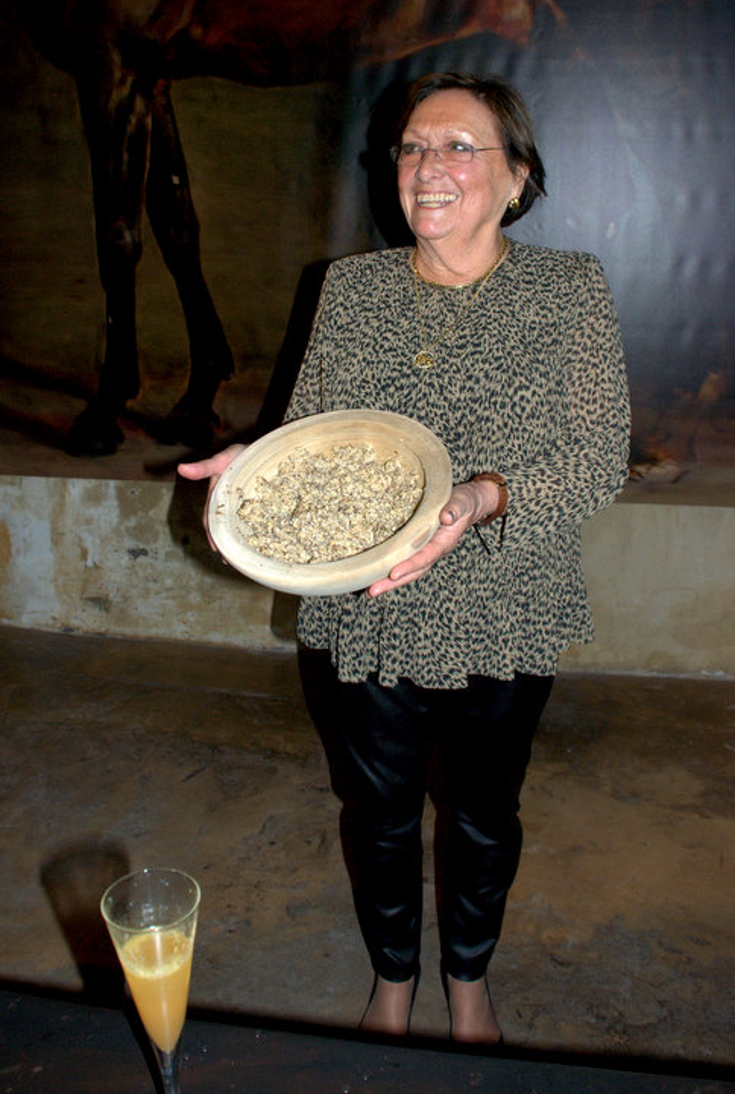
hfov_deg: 48.2
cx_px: 368
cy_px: 547
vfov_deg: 67.2
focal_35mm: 27
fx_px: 822
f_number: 4
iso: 320
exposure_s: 1/60
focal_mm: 18
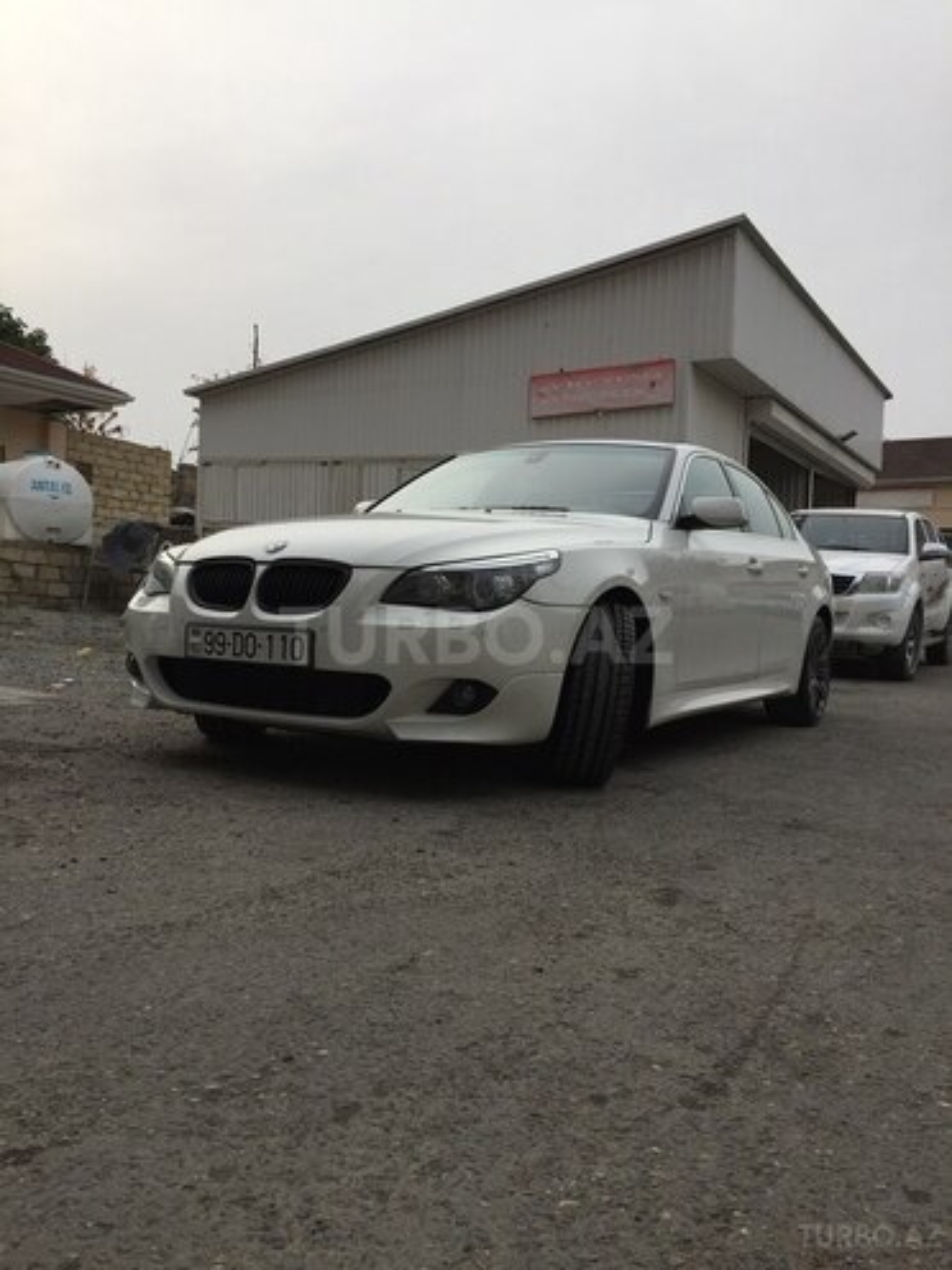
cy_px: 635
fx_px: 1063
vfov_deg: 61.7
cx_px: 476
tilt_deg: -0.8
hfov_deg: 48.2
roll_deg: -1.3
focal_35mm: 29
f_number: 2.2
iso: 32
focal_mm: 4.15
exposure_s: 1/659
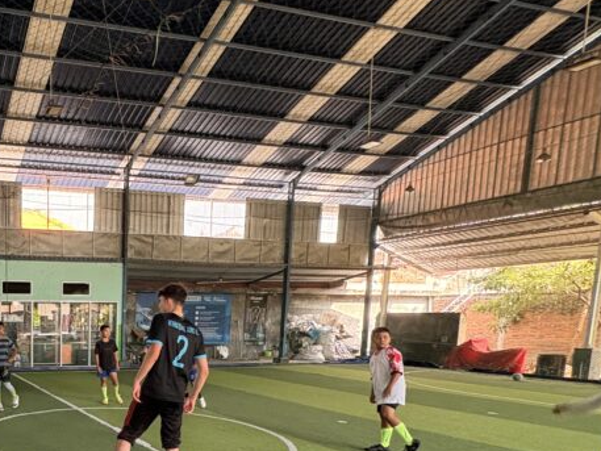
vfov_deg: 43.8
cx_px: 38
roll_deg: +0.1
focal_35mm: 30
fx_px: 521
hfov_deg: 51.4
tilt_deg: -6.7
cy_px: 383
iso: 250
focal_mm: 2.22
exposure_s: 1/77
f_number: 2.2
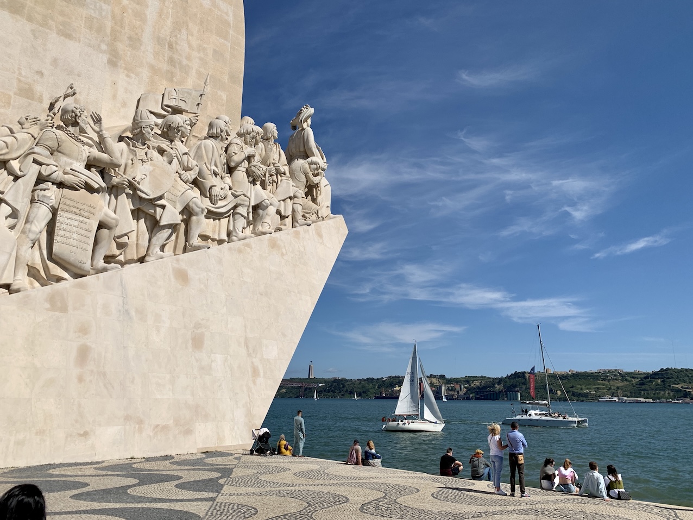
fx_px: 521
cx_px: 346
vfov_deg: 53.1
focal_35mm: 26
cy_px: 260
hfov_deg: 67.3
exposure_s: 1/6452
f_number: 1.8
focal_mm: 4.25
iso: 25
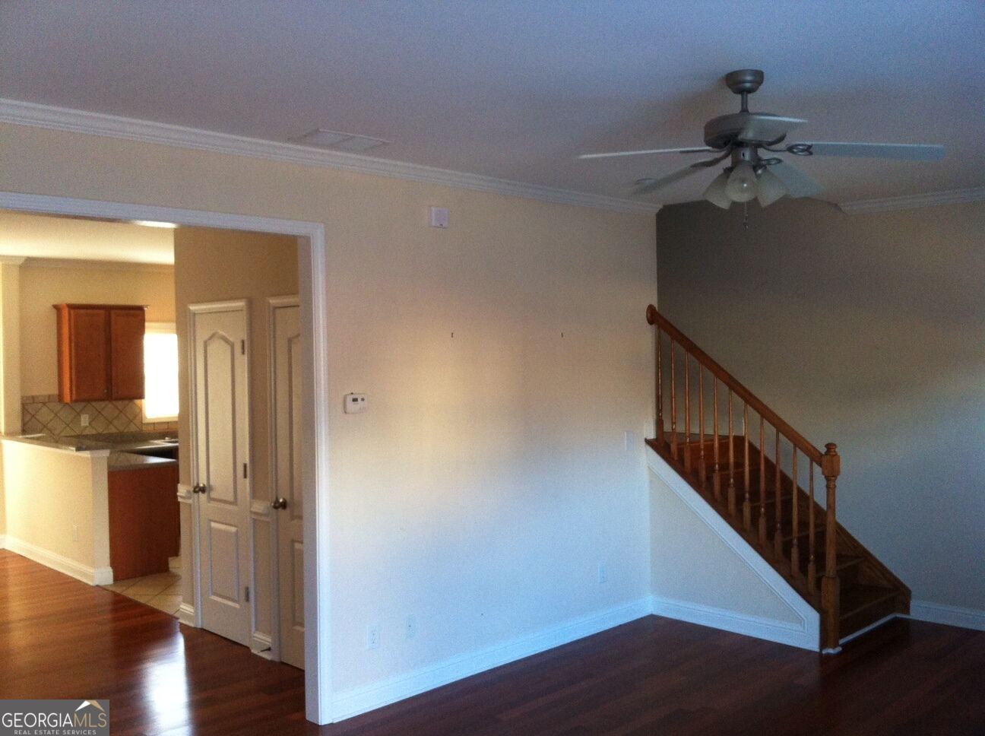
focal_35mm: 35
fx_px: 994
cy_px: 368
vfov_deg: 40.6
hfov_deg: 52.7
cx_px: 492
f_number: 2.8
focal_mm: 3.85
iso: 160
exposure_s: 1/15
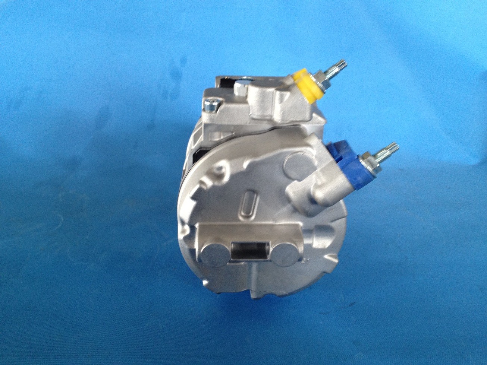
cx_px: 244
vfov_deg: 40.7
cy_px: 182
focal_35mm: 35
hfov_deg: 52.6
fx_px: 492
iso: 125
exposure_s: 1/20
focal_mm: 4.28
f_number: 2.4
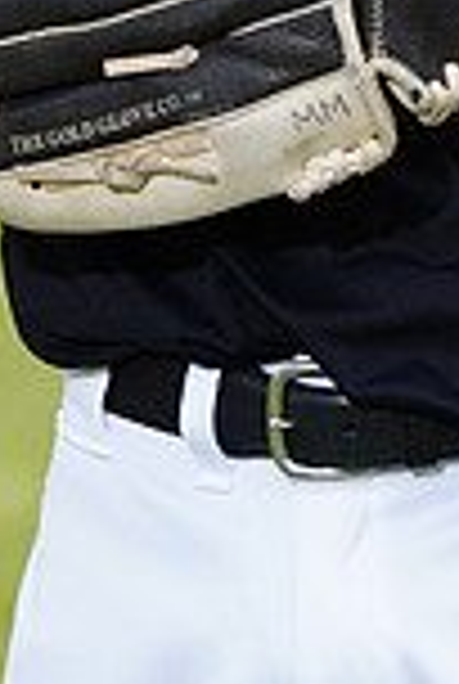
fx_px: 12393
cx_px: 272
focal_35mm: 651
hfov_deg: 2.1
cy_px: -351
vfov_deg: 3.2
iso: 100
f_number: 6.3
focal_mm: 171
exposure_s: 1/250
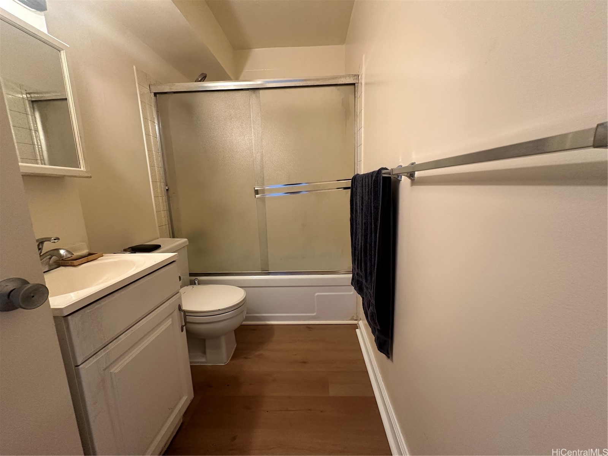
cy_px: 228
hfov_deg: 102.1
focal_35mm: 14
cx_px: 304
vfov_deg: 85.7
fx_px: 246
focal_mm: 2.22
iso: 250
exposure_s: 1/60
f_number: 2.2
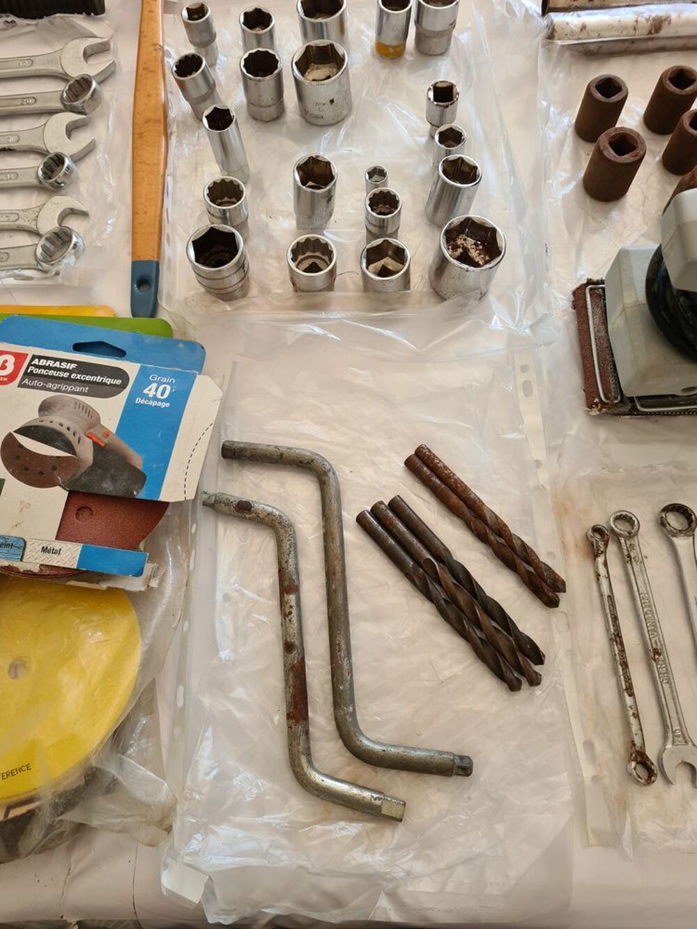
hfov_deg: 53.1
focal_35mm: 26
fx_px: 698
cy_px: 464
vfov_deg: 67.3
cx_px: 348
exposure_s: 1/50
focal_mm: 5.4
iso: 64
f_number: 1.8
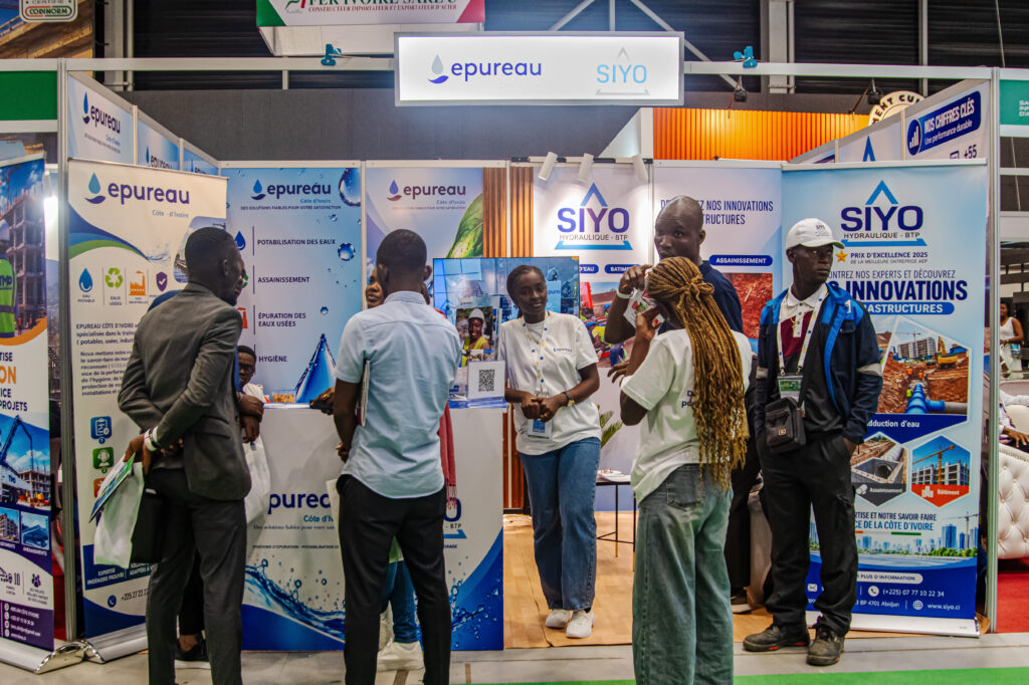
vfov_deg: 36.8
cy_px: 342
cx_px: 514
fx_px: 1029
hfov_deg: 53.1
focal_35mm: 36
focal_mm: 24
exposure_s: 1/200
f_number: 4
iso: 1000
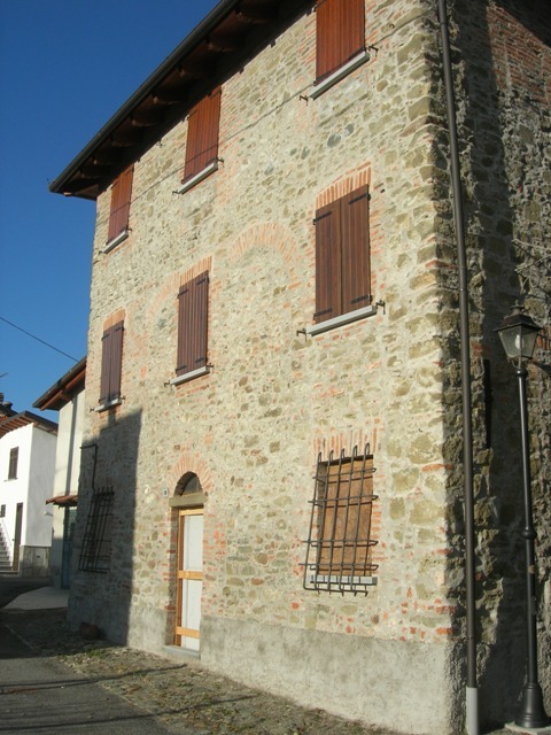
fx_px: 806
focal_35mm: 38
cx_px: 276
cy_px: 368
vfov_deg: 49.0
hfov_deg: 37.7
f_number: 4.8
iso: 64
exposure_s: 1/685
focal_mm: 7.8
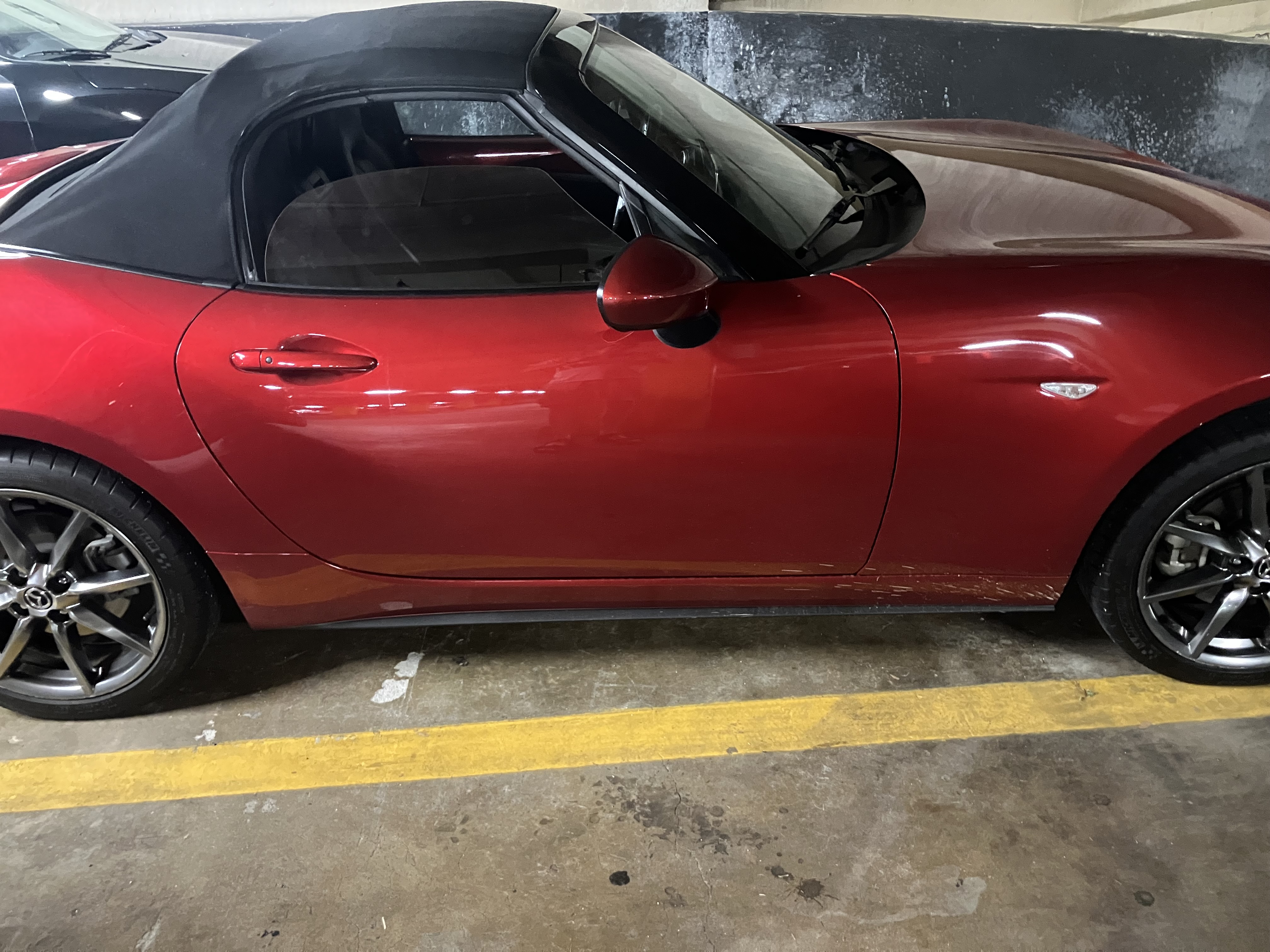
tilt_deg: -28.0
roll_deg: +2.7
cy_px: 476
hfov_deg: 63.4
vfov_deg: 49.7
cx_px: 635
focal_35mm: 28
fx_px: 1027
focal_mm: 3.99
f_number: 1.8
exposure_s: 1/24
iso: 640
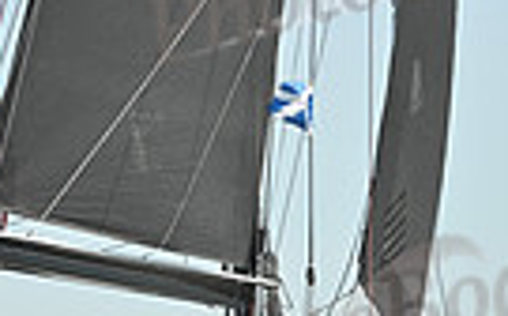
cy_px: 562
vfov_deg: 4.2
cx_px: -45
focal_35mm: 307
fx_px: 4245
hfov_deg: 6.8
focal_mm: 70
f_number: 9
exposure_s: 1/1250
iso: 320
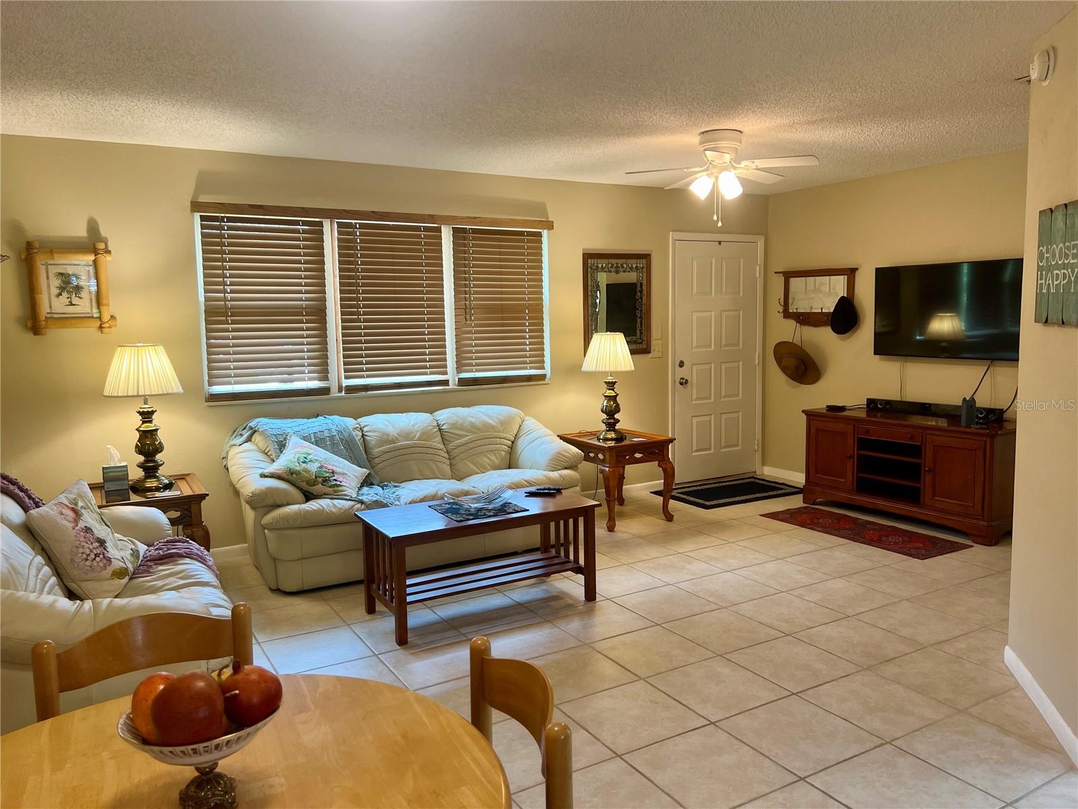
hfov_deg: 67.3
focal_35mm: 26
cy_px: 404
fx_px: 810
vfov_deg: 53.1
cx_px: 539
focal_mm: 5.7
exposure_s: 1/60
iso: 80
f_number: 1.5
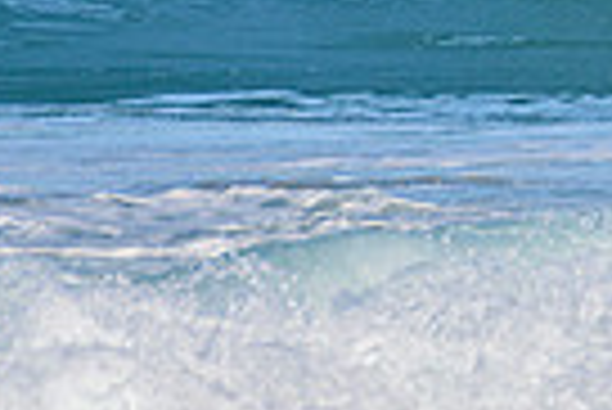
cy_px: -259
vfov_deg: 0.4
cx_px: 1134
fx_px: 54287
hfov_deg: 0.6
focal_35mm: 3190
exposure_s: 1/2000
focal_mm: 500
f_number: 5.6
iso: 320
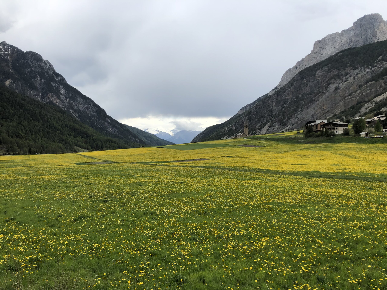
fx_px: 313
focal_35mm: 28
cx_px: 194
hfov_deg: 63.4
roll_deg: -1.6
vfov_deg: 49.7
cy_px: 145
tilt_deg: -0.1
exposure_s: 1/1656
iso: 20
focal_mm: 3.99
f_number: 1.8
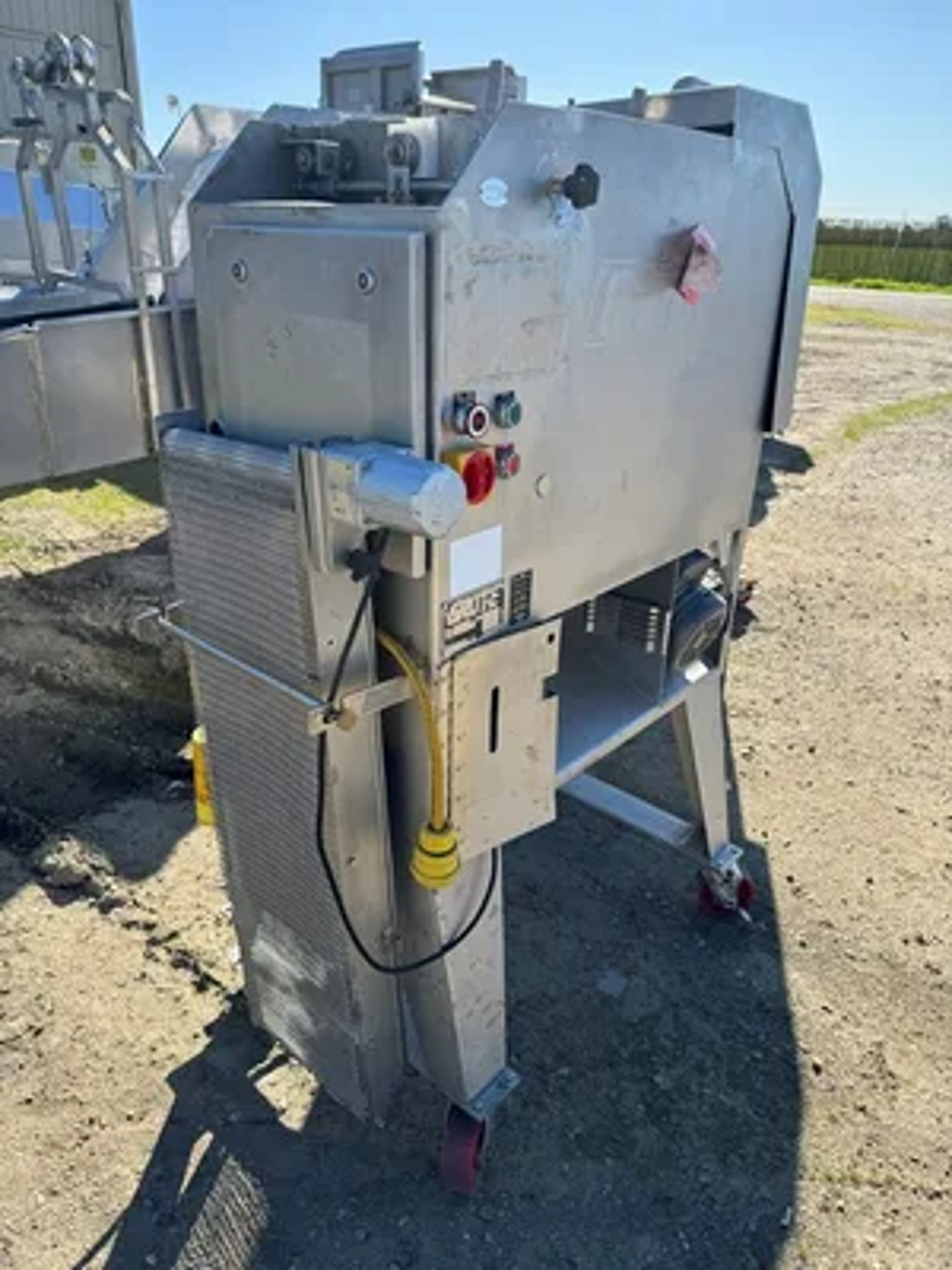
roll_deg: -1.0
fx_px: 880
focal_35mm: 24
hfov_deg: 56.8
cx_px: 476
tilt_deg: -24.1
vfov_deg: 71.6
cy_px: 635
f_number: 1.78
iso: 80
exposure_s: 1/2105
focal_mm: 6.86
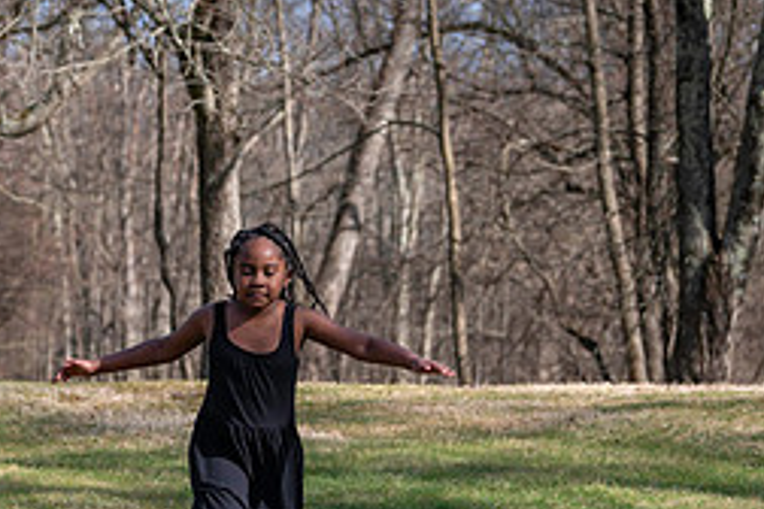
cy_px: 524
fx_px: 3417
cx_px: 79
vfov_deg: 8.5
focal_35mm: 161
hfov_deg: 12.7
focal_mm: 70
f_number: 4
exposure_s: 1/1600
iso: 250
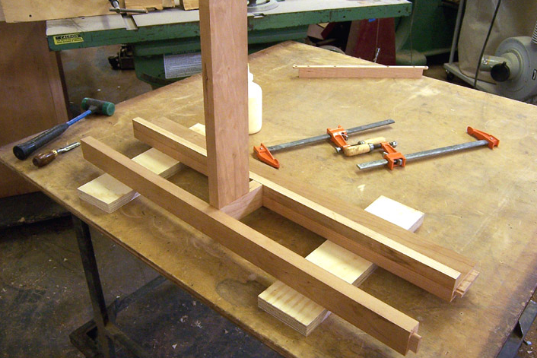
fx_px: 522
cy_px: 163
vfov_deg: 37.8
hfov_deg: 54.4
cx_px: 268
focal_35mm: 35
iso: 140
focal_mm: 5.5
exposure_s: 1/20
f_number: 3.4
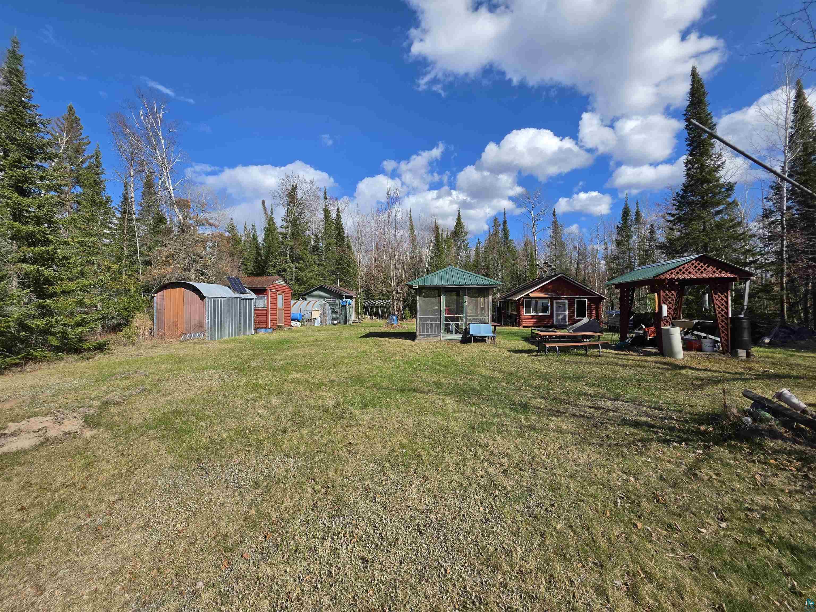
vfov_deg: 89.9
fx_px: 306
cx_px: 408
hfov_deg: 106.2
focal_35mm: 13
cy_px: 306
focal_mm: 2.2
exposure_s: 1/1785
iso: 32
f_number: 1.9
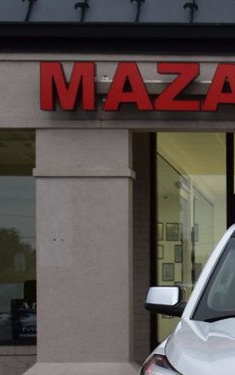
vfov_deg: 17.1
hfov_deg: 10.3
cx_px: 425
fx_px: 1232
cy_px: 325
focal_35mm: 120
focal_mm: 29
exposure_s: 1/40
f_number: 7.1
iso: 400
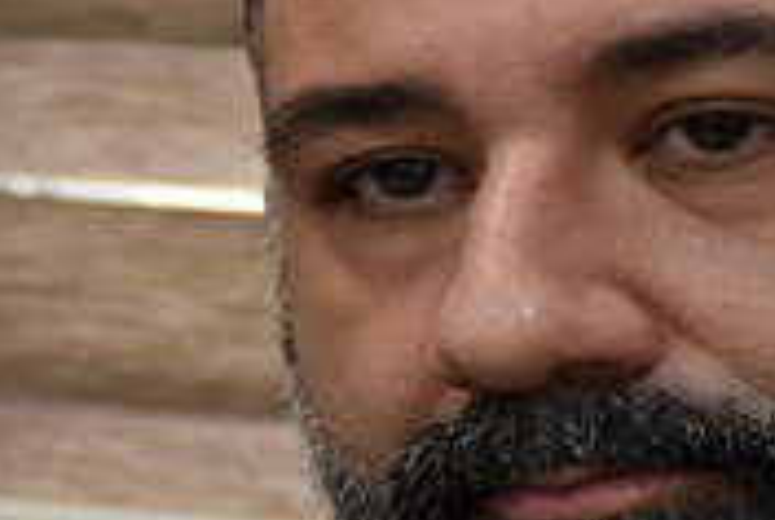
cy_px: 379
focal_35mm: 357
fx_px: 7698
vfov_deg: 3.9
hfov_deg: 5.7
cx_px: 1022
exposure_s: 1/60
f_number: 5
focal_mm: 70
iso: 800
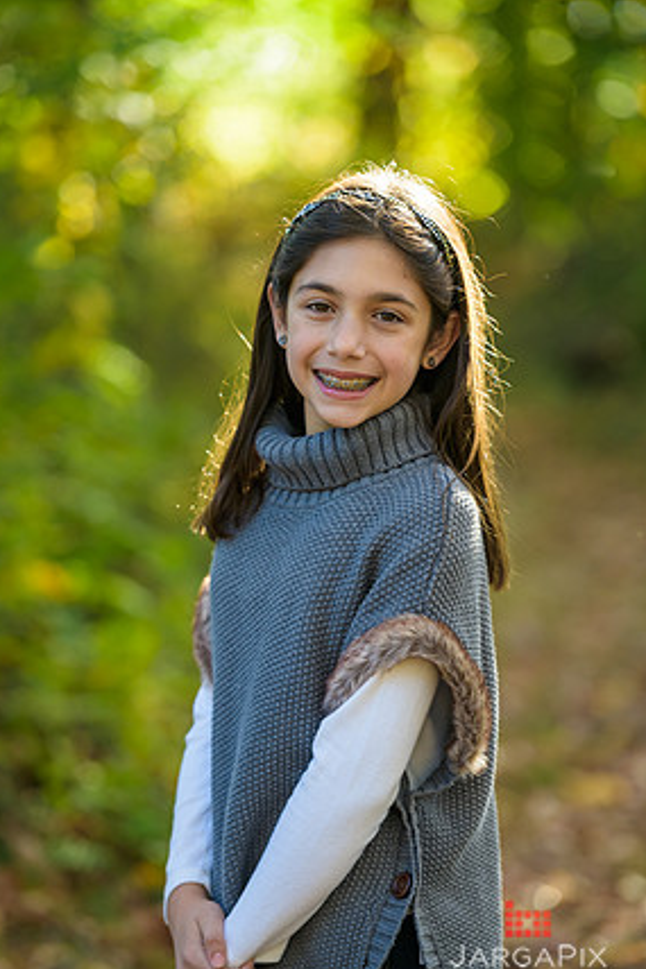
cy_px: 507
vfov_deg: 11.2
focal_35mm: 184
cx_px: 324
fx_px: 4956
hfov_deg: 7.5
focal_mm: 175
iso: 200
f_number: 3.2
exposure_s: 1/200
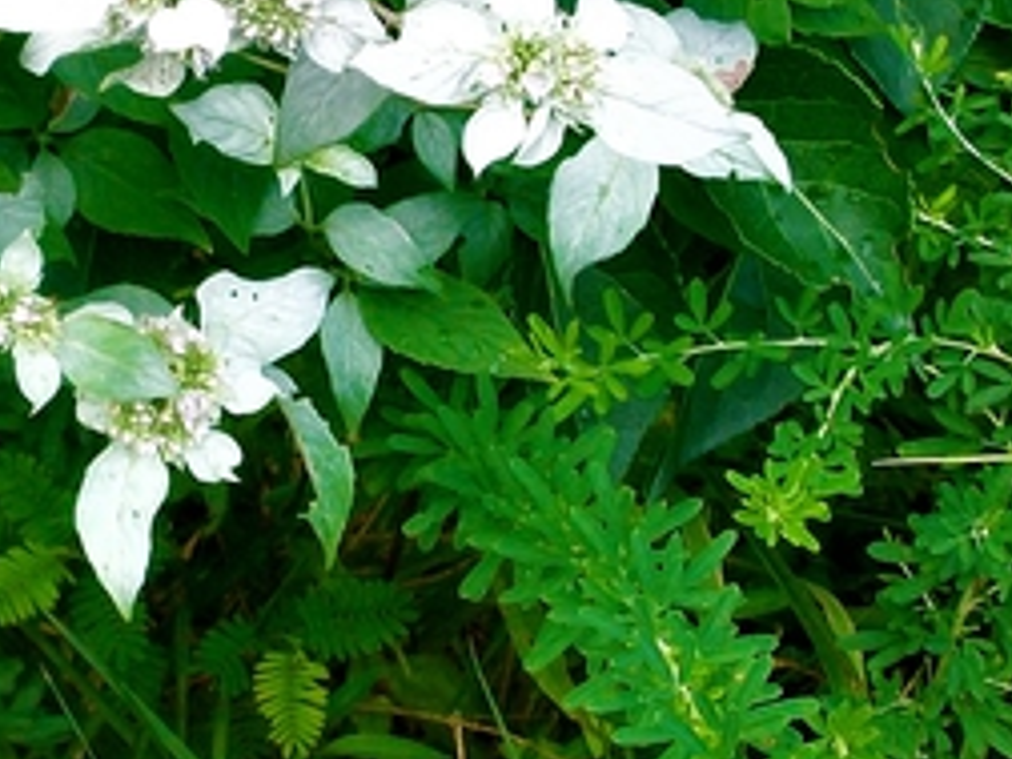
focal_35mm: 130
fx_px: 3801
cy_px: 217
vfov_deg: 11.4
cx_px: 88
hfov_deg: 15.0
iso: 64
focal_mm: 5.7
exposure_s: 1/125
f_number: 2.8
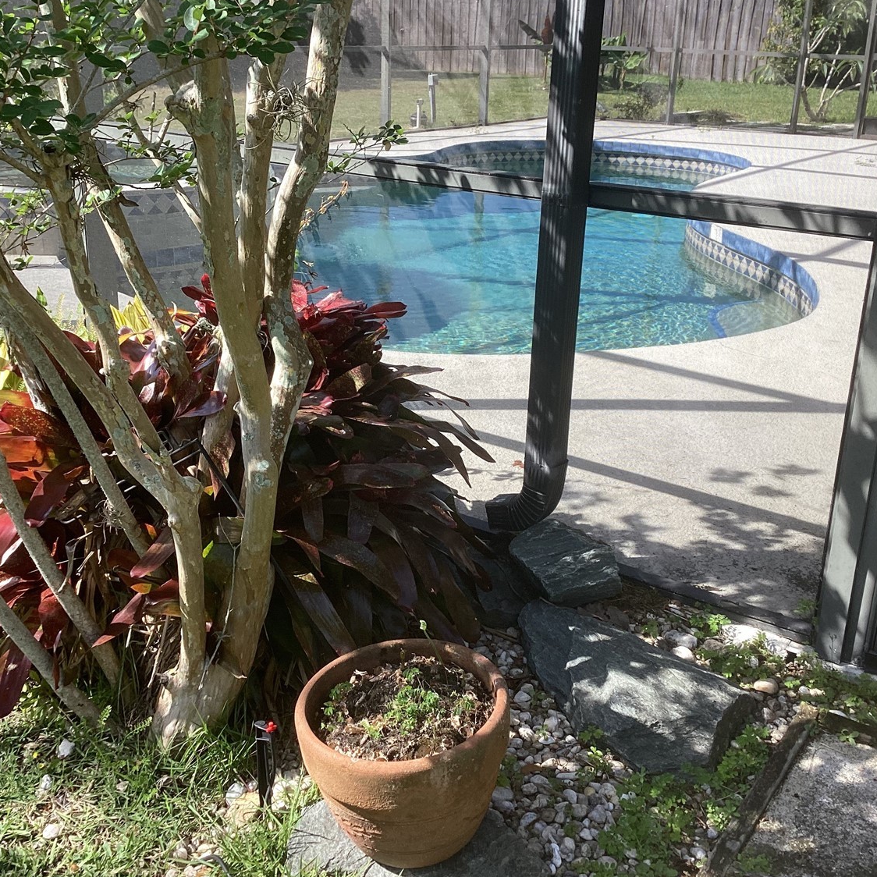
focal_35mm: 39
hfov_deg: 42.8
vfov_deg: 42.8
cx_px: 435
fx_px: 1118
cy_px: 416
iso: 25
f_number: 2.4
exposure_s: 1/386
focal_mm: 3.3
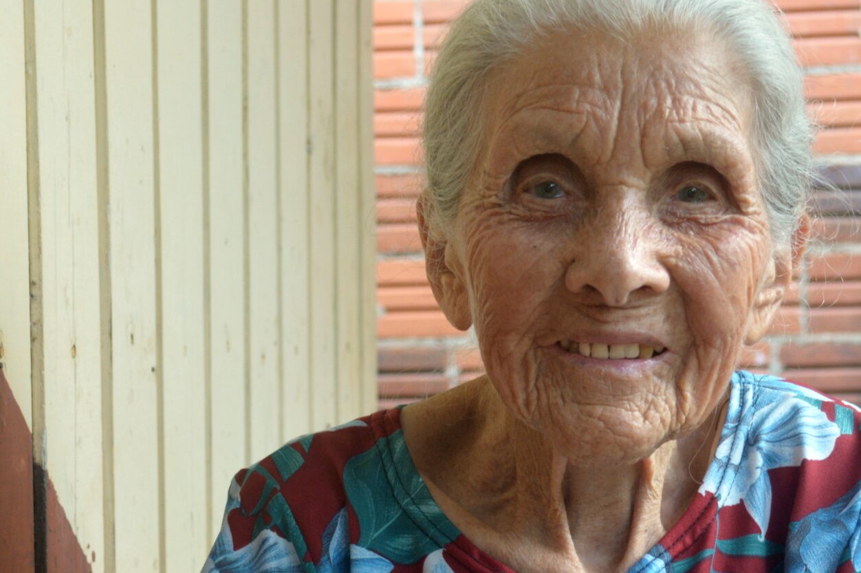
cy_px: 491
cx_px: 472
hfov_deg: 22.1
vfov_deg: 14.7
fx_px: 2199
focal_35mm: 92
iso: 400
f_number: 4.5
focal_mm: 30
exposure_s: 1/50
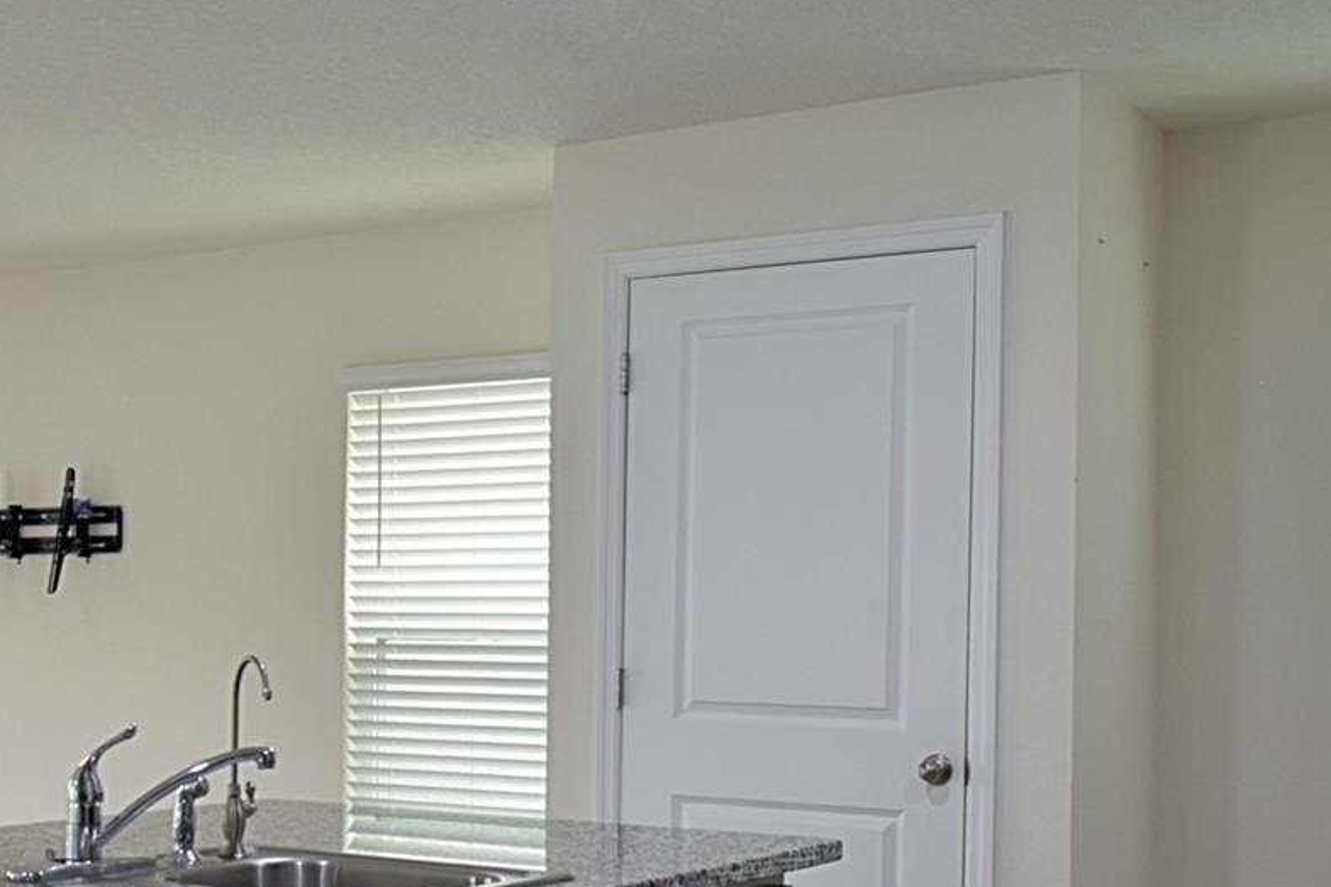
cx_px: 242
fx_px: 2033
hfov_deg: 35.0
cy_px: 648
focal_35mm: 55
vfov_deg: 24.4
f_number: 11
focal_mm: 18
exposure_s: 1/6
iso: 200
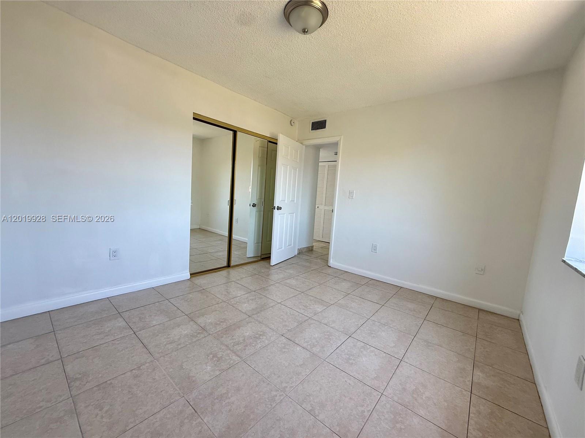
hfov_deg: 102.1
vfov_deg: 85.7
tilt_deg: -5.8
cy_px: 219
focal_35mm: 14
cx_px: 292
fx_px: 237
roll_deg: -4.3
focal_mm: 2.22
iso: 100
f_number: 2.2
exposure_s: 1/99
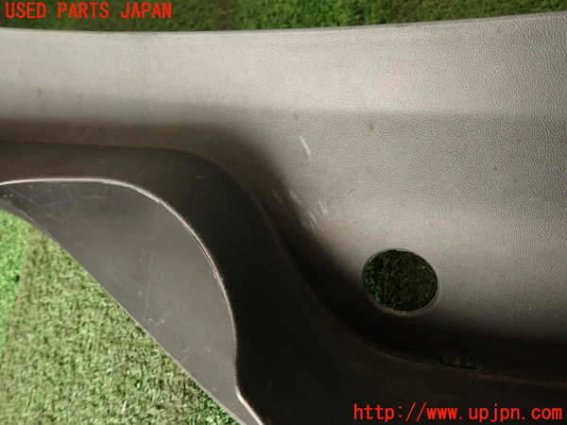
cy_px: 212
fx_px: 409
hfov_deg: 69.4
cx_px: 284
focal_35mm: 25
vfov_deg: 54.9
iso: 200
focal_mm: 4.5
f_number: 2
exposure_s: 1/50
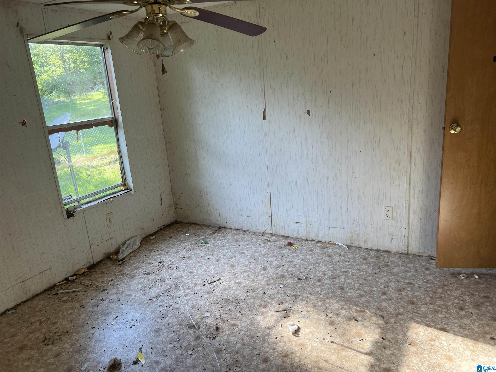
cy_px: 186
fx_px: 373
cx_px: 248
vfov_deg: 53.1
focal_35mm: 26
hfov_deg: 67.3
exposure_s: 1/121
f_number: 1.5
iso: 32
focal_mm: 5.7
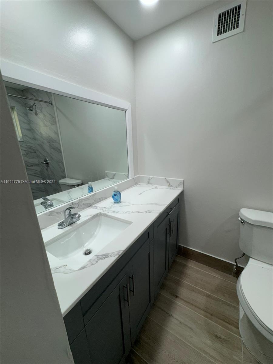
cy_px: 182
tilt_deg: -16.2
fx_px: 147
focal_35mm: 14
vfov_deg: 102.1
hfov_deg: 85.7
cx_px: 136
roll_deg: +2.8
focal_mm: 2.22
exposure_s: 1/120
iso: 64
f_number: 2.2
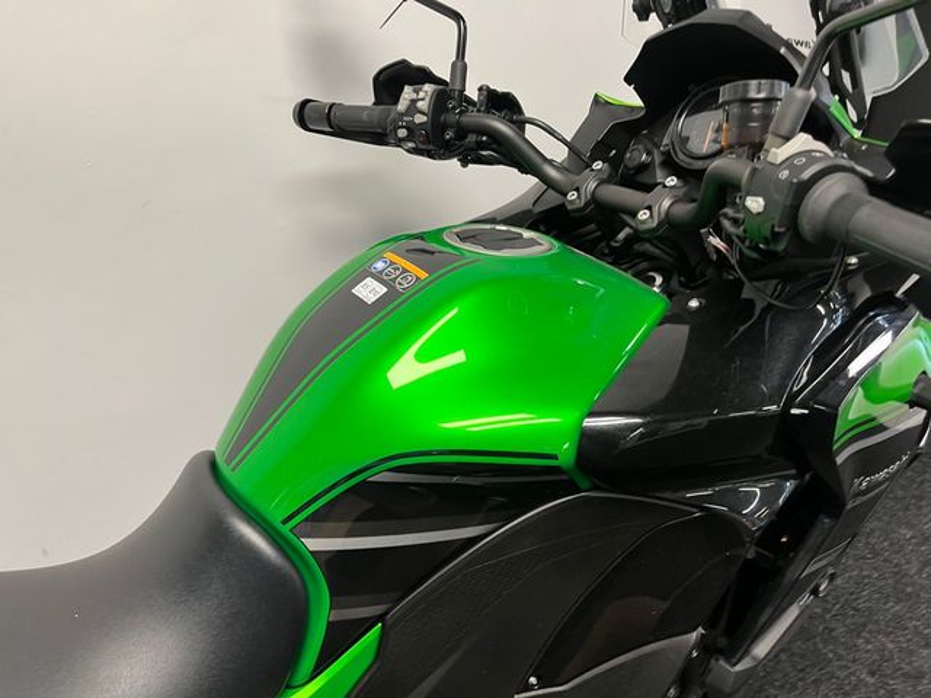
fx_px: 699
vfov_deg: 53.1
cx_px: 466
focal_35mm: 26
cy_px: 349
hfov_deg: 67.3
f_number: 1.6
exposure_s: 1/50
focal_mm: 5.1
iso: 100
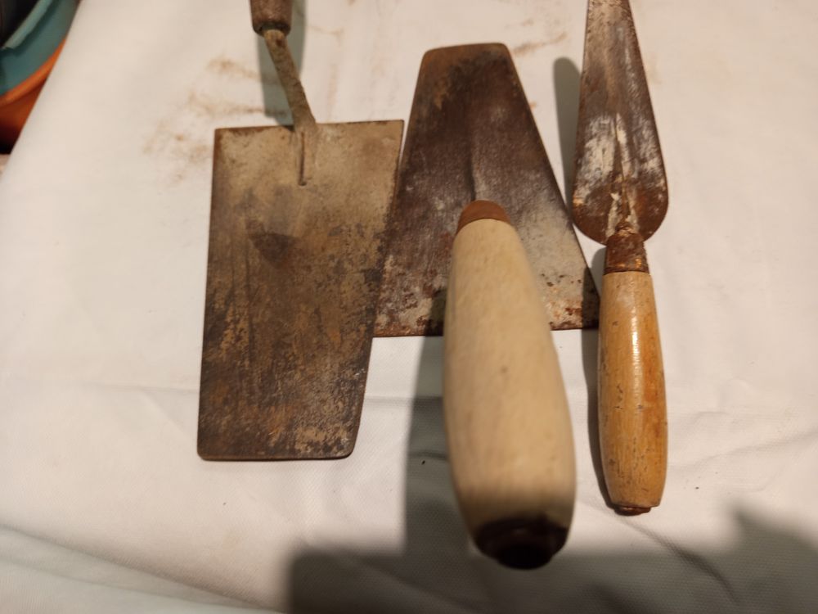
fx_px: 567
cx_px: 409
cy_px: 307
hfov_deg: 71.6
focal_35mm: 24
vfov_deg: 56.8
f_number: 1.7
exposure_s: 1/33.3
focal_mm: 5.24
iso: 799
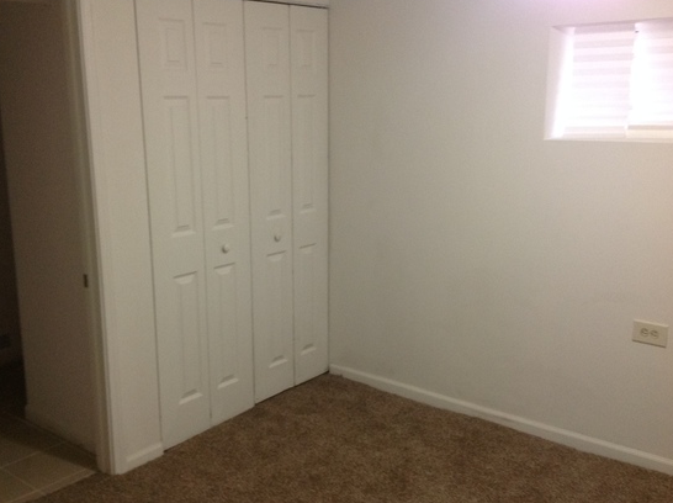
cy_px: 256
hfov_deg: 45.8
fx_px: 796
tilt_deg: -9.2
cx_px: 307
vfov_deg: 35.1
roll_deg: +0.6
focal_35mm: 41
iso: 125
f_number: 2.4
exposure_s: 1/15
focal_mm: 4.28
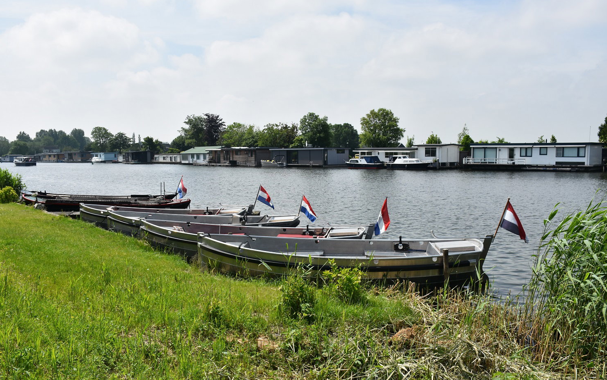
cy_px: 195
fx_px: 513
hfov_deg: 61.2
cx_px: 300
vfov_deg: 40.6
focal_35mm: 31
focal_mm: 20
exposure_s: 1/500
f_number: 8
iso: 125
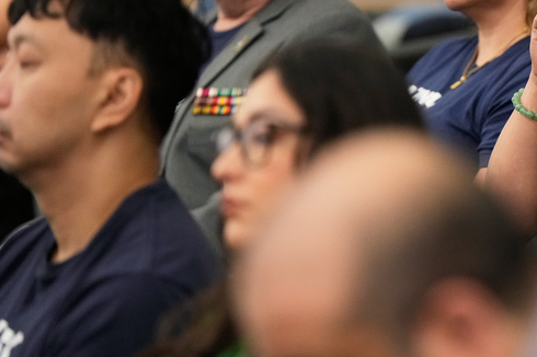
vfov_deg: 3.3
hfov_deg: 4.9
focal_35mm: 418
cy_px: 160
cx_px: 515
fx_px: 6231
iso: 3200
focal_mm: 200
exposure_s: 1/640
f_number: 2.8
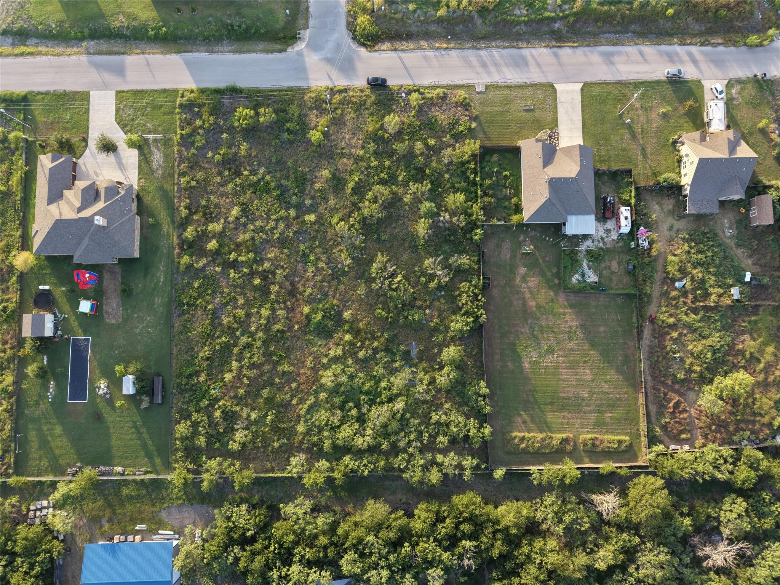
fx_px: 541
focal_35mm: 24
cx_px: 390
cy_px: 292
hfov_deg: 71.6
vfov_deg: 56.8
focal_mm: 8.67
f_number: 1.8
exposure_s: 1/320
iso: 130
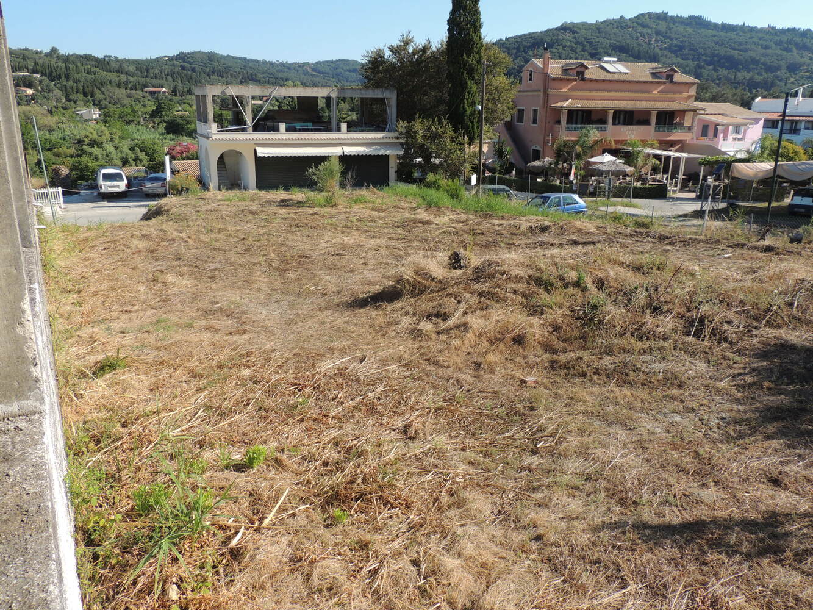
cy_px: 305
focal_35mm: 28
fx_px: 658
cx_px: 406
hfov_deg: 63.4
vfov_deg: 49.8
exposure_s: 1/1000
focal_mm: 4.9
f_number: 3.1
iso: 100
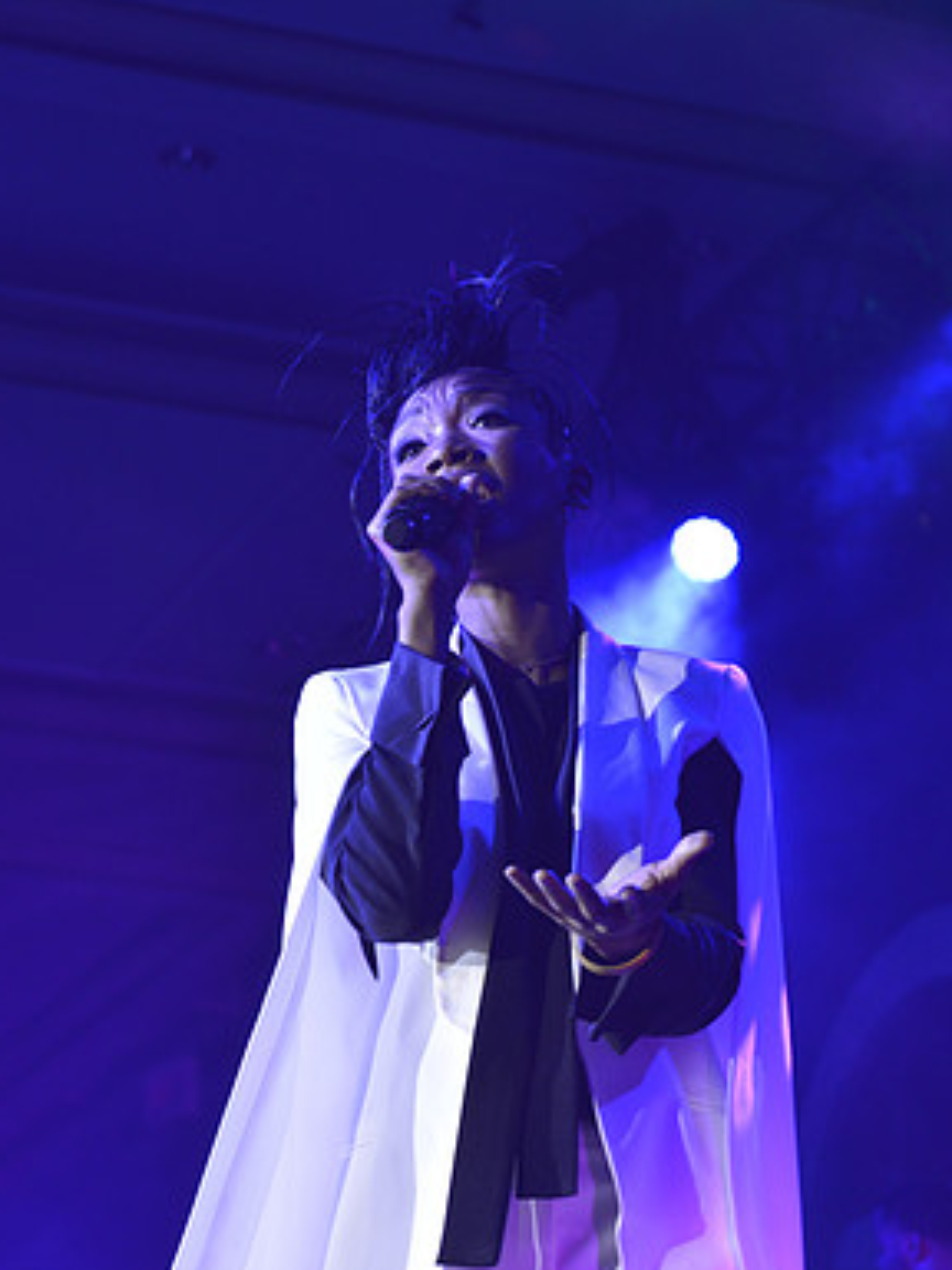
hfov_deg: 13.5
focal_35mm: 109
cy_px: 637
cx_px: 225
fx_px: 3997
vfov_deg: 18.0
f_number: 7.1
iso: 1000
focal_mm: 75
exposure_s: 1/125
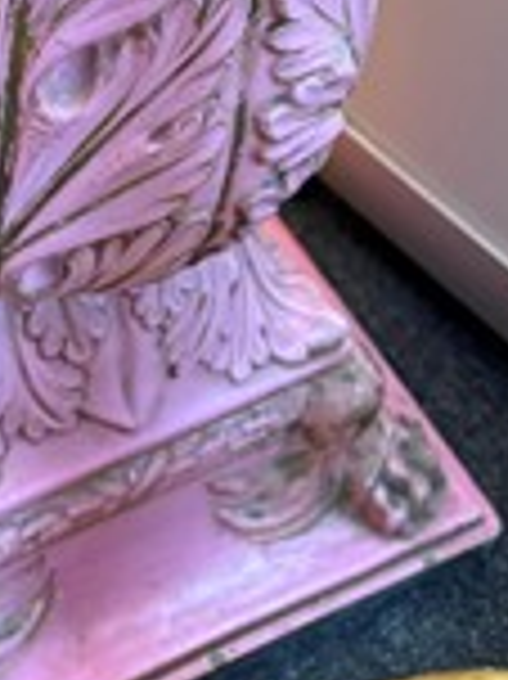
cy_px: -14
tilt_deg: -45.6
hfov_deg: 19.8
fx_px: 1352
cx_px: -126
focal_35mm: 69
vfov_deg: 26.5
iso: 250
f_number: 1.6
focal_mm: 5.96
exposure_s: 1/50
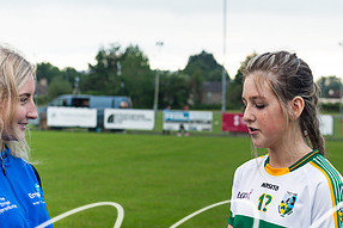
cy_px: 190
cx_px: 262
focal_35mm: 113
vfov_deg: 12.1
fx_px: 1076
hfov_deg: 18.0
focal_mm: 56
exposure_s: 1/250
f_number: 2.8
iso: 640
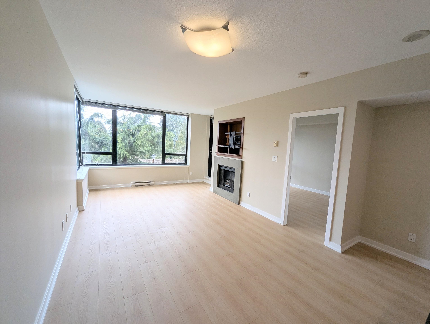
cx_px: 215
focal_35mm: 13
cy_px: 162
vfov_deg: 90.1
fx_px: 162
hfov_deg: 106.1
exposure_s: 1/214
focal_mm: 1.95
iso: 44
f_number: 2.2
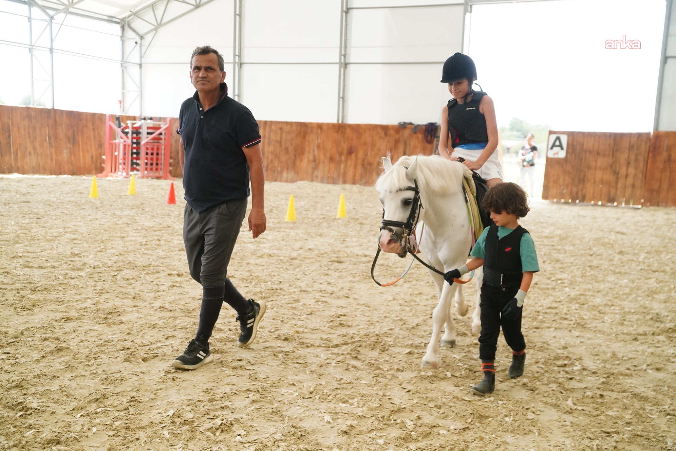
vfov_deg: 29.9
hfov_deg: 43.6
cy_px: 226
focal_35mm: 45
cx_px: 338
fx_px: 845
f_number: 3.5
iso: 8000
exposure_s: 1/8000
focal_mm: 45
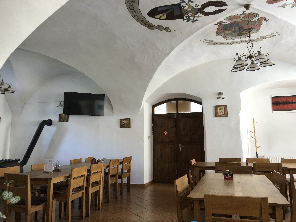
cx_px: 148
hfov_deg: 63.4
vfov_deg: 49.7
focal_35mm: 28
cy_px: 111
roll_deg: +2.2
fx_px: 239
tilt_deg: +6.5
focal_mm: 3.99
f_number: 1.8
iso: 40
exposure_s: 1/17
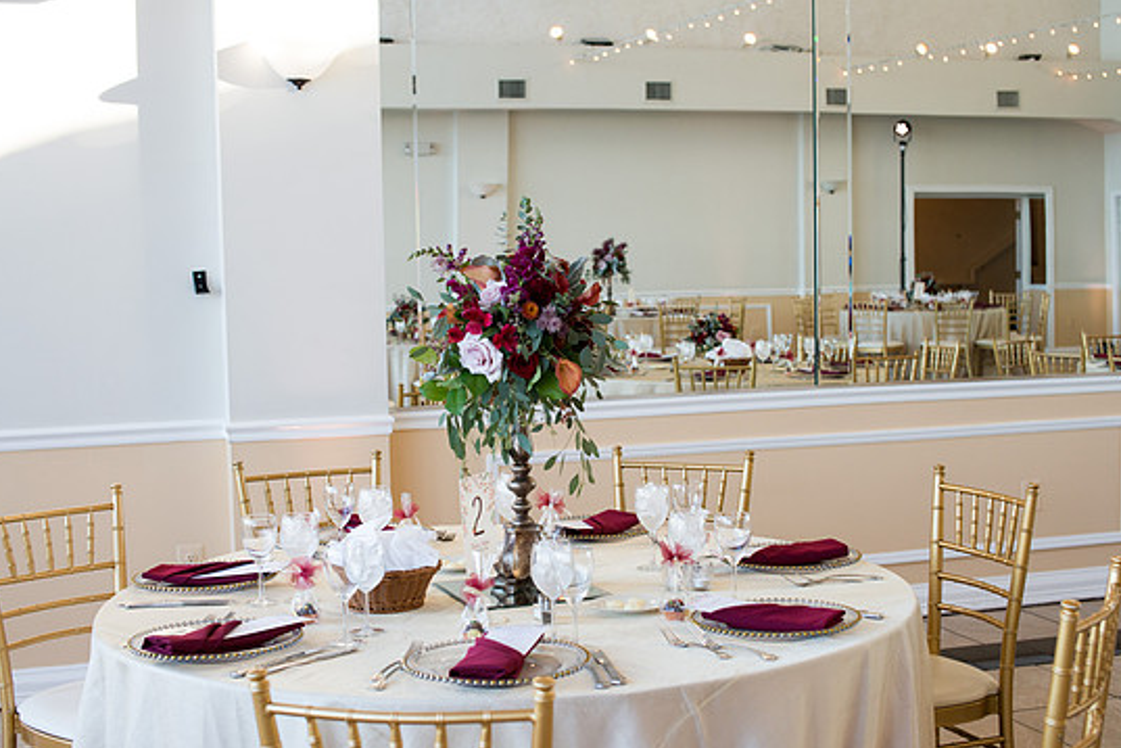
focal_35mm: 54
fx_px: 1681
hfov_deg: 36.9
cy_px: 402
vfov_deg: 25.1
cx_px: 557
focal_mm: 50
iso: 500
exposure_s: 1/200
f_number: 5
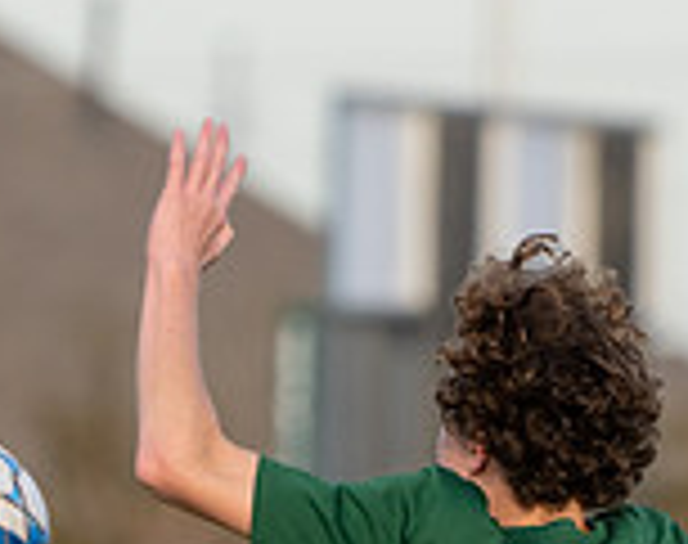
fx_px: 30671
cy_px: 870
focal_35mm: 1513
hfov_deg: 1.3
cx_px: 516
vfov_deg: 1.0
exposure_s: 1/1250
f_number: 5.6
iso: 800
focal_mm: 306
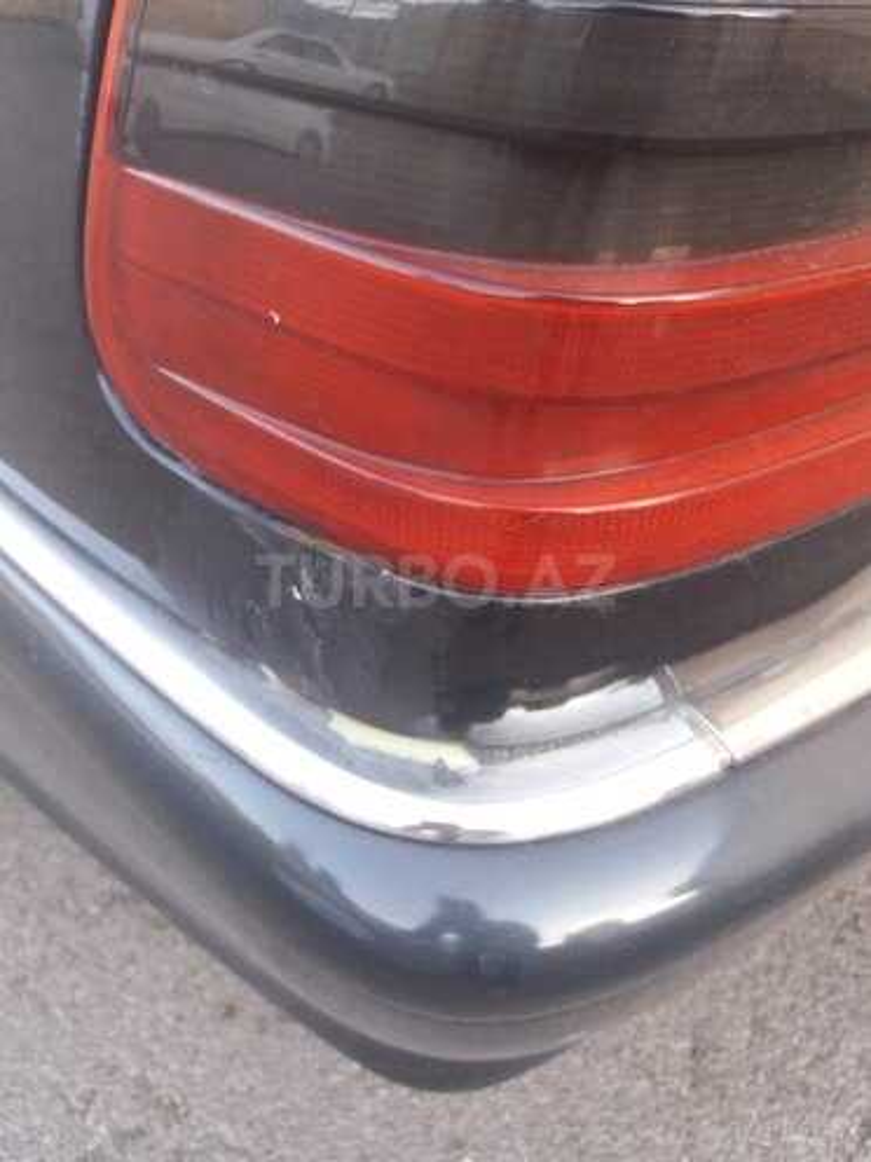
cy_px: 581
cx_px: 436
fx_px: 939
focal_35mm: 28
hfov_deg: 49.7
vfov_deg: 63.4
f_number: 1.9
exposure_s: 1/50
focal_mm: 3.7
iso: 80
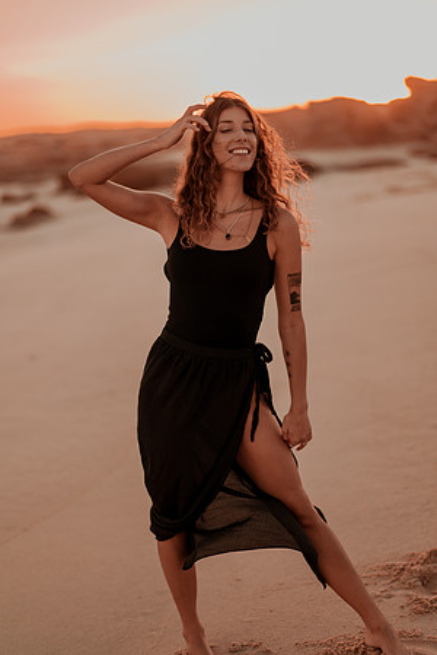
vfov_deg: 34.5
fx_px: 1056
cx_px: 218
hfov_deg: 23.4
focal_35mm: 58
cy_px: 328
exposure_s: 1/800
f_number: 1.4
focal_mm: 58
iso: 100
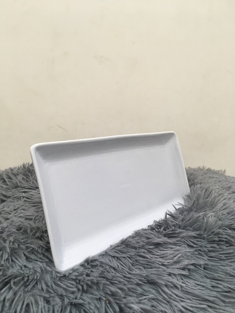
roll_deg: -3.1
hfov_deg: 48.2
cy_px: 156
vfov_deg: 61.7
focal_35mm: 29
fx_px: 262
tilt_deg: -12.4
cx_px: 118
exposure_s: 1/33
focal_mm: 4.15
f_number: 2.2
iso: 80
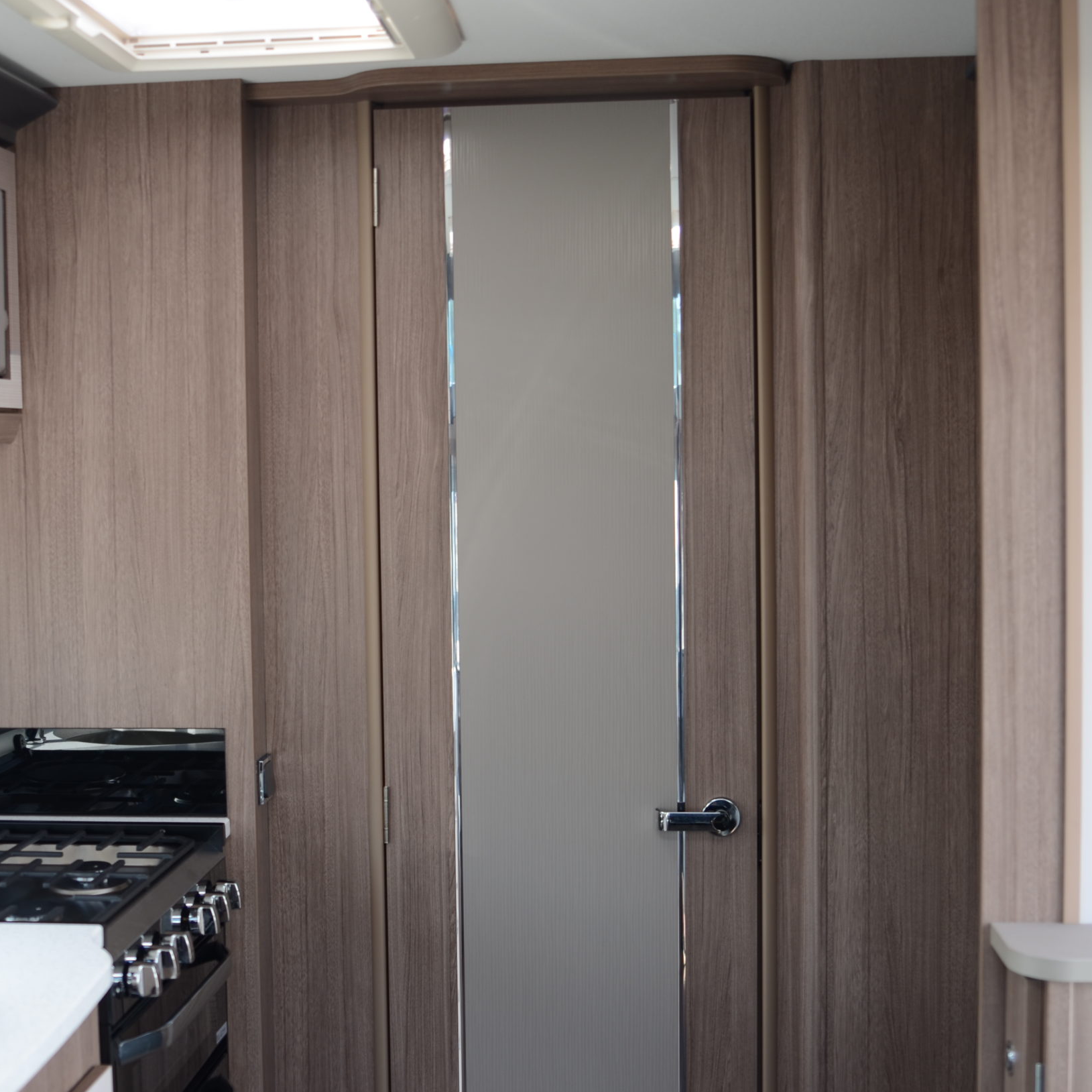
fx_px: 1713
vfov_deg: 35.4
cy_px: 528
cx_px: 469
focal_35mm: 48
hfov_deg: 35.3
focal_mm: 24
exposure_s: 1/30
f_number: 2.8
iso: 100
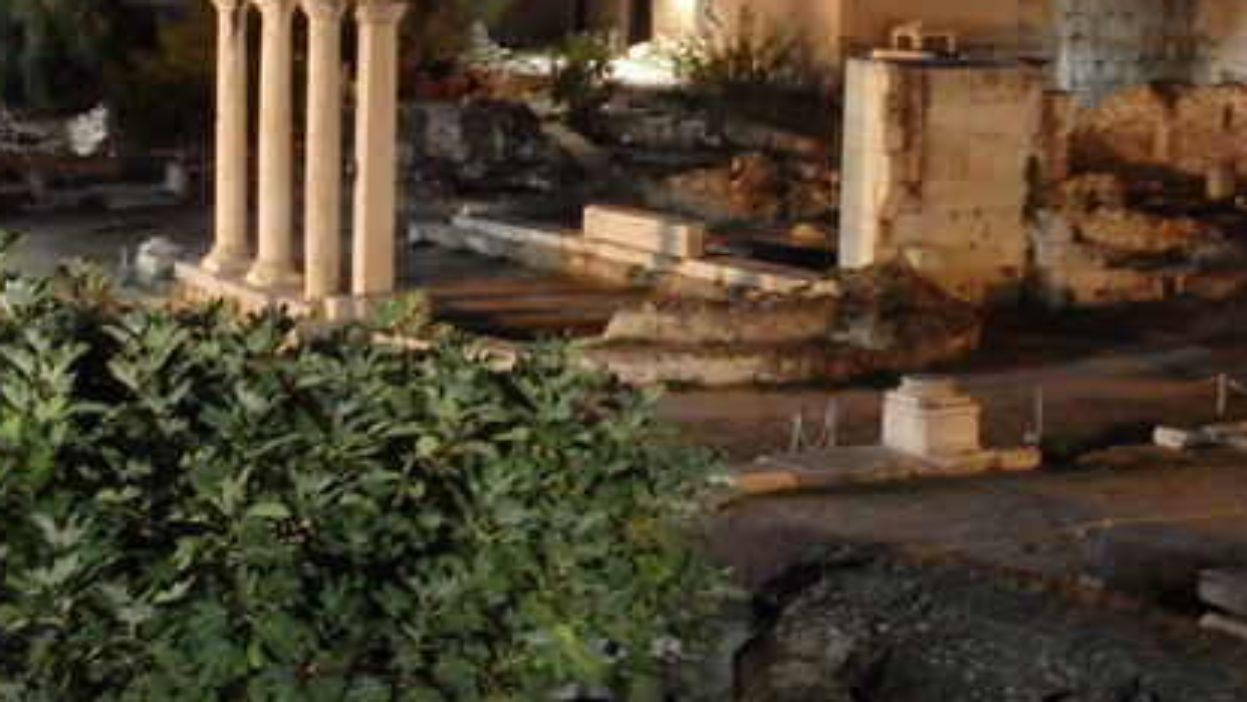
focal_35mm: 79
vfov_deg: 15.2
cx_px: 614
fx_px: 2613
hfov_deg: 26.8
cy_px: 143
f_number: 5.3
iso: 1600
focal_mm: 10.7
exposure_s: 1/5
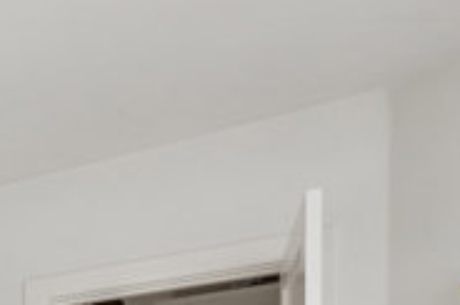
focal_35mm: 74
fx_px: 944
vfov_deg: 15.6
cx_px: -362
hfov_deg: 20.1
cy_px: 559
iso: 400
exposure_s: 1/10
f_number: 13
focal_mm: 17
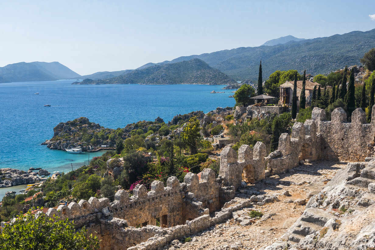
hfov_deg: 41.1
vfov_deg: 28.1
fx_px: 500
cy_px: 125
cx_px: 188
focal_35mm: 48
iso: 100
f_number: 6.3
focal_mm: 48
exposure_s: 1/160
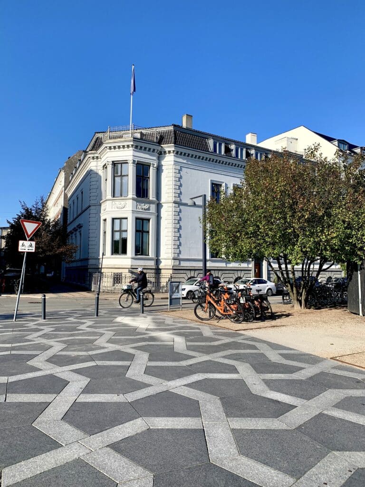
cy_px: 244
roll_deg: -1.6
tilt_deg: +6.1
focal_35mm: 26
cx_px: 182
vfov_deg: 67.3
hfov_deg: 53.1
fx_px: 366
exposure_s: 1/2033
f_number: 1.8
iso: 25
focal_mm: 4.25
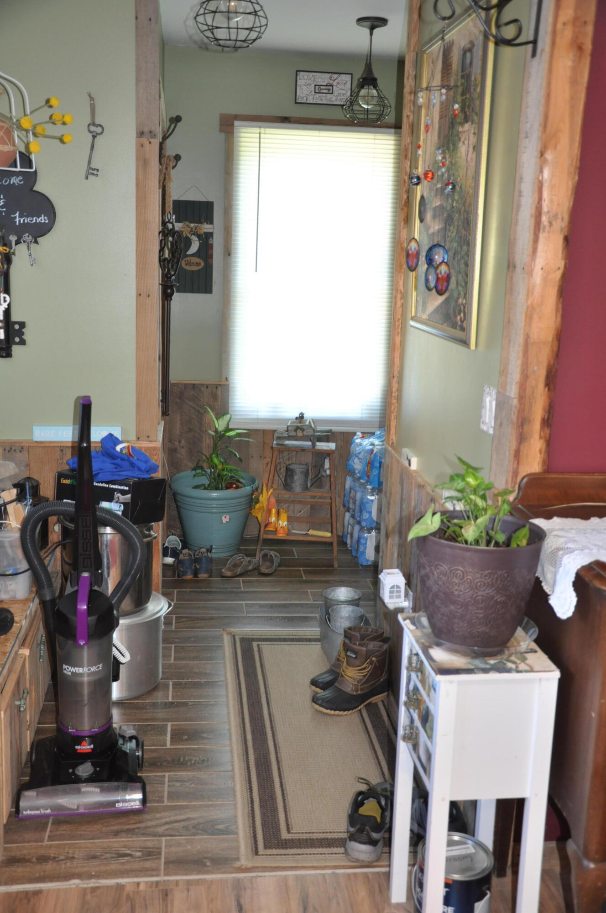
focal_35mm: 38
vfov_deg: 51.3
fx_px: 949
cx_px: 303
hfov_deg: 35.4
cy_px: 456
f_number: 4
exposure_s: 1/30
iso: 800
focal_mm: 25
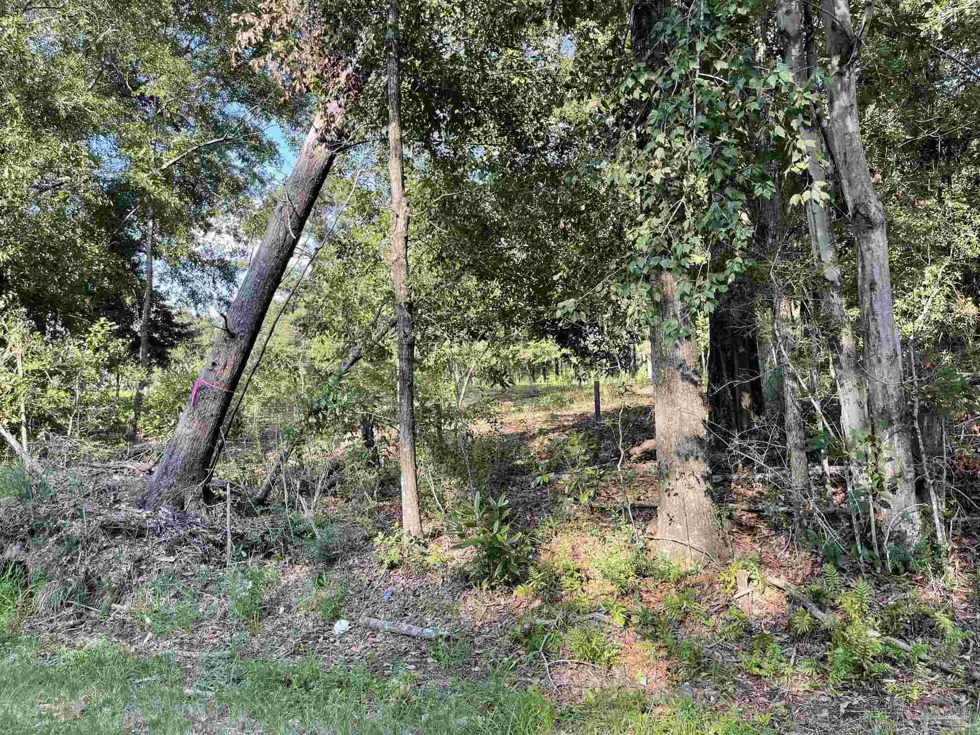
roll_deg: +2.9
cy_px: 368
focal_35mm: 26
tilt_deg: +1.7
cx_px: 490
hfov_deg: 67.3
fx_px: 736
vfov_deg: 53.1
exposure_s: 1/291
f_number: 1.6
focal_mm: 5.1
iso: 32
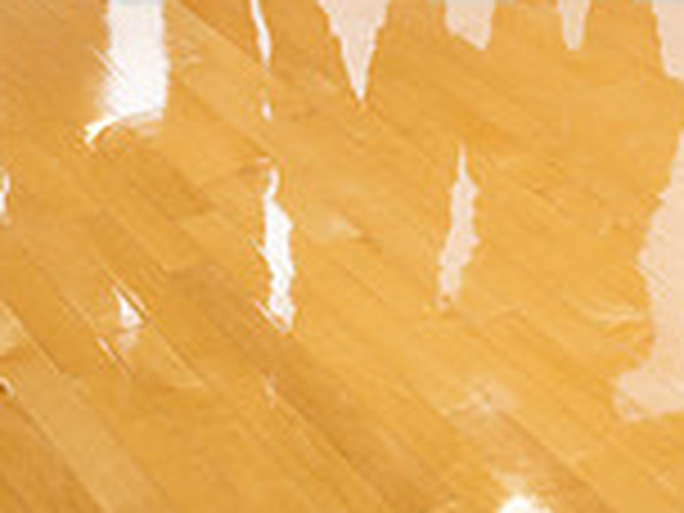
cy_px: -450
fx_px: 2253
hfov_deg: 17.1
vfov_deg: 11.8
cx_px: 590
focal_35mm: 114
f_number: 7.1
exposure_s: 1/320
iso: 800
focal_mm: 40
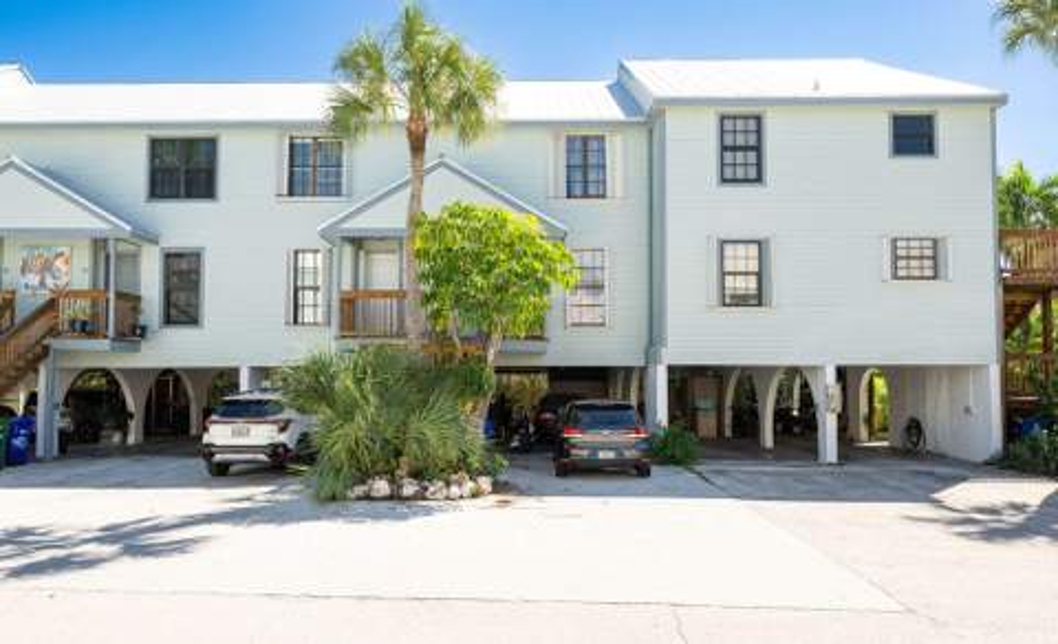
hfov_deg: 73.7
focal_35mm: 25
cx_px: 529
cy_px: 351
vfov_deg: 48.9
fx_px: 706
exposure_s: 1/640
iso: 500
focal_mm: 24
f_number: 8
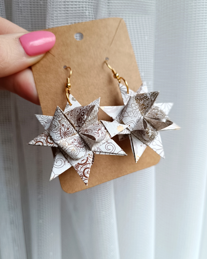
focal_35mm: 26
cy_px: 129
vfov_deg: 66.0
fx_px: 199
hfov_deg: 54.9
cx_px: 106
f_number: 1.88
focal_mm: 5.59
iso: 658
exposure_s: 1/50.1
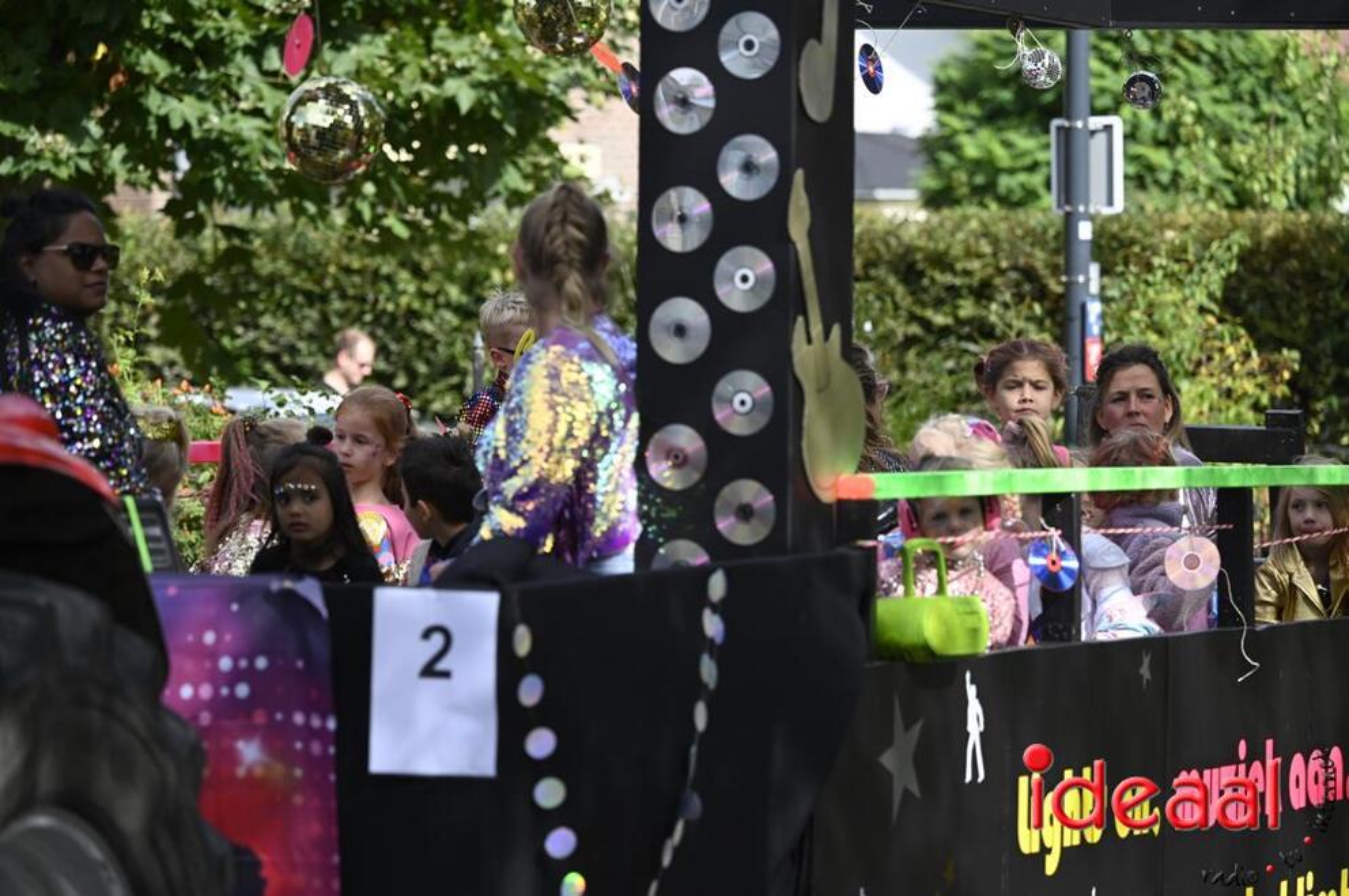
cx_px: 674
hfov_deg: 10.8
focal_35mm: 190
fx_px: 7111
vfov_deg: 7.2
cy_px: 448
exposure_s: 1/1000
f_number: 5
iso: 320
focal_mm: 190
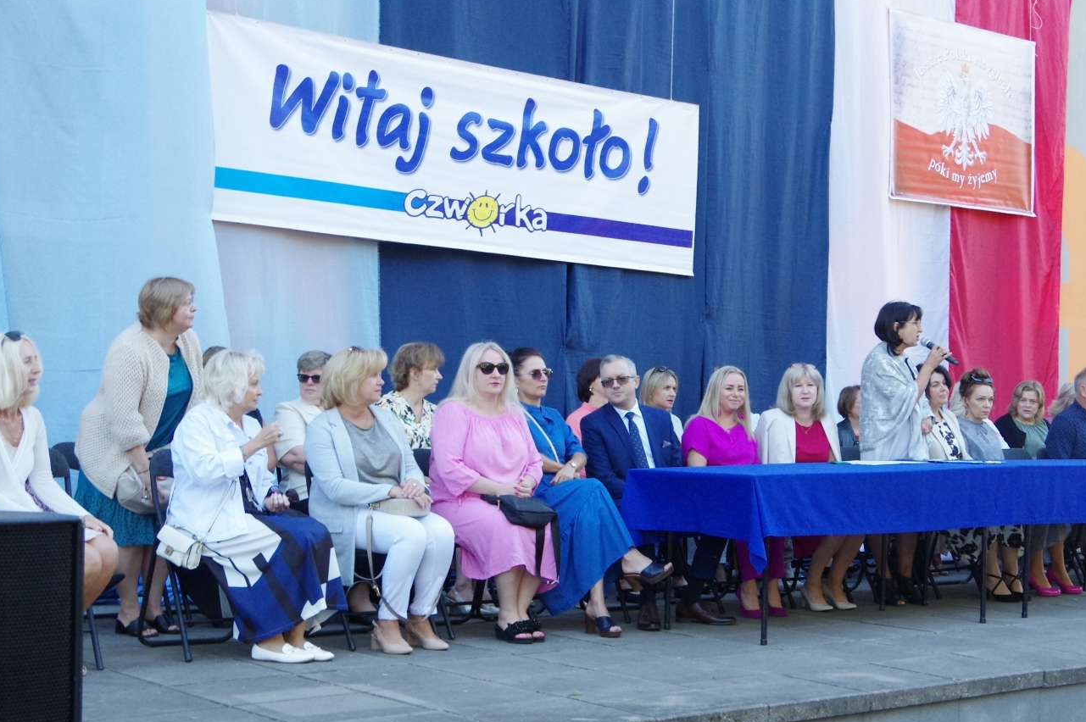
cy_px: 420
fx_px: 1778
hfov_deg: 33.8
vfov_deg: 22.9
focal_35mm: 59
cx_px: 659
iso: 1600
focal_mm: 28
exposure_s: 1/250
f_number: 8
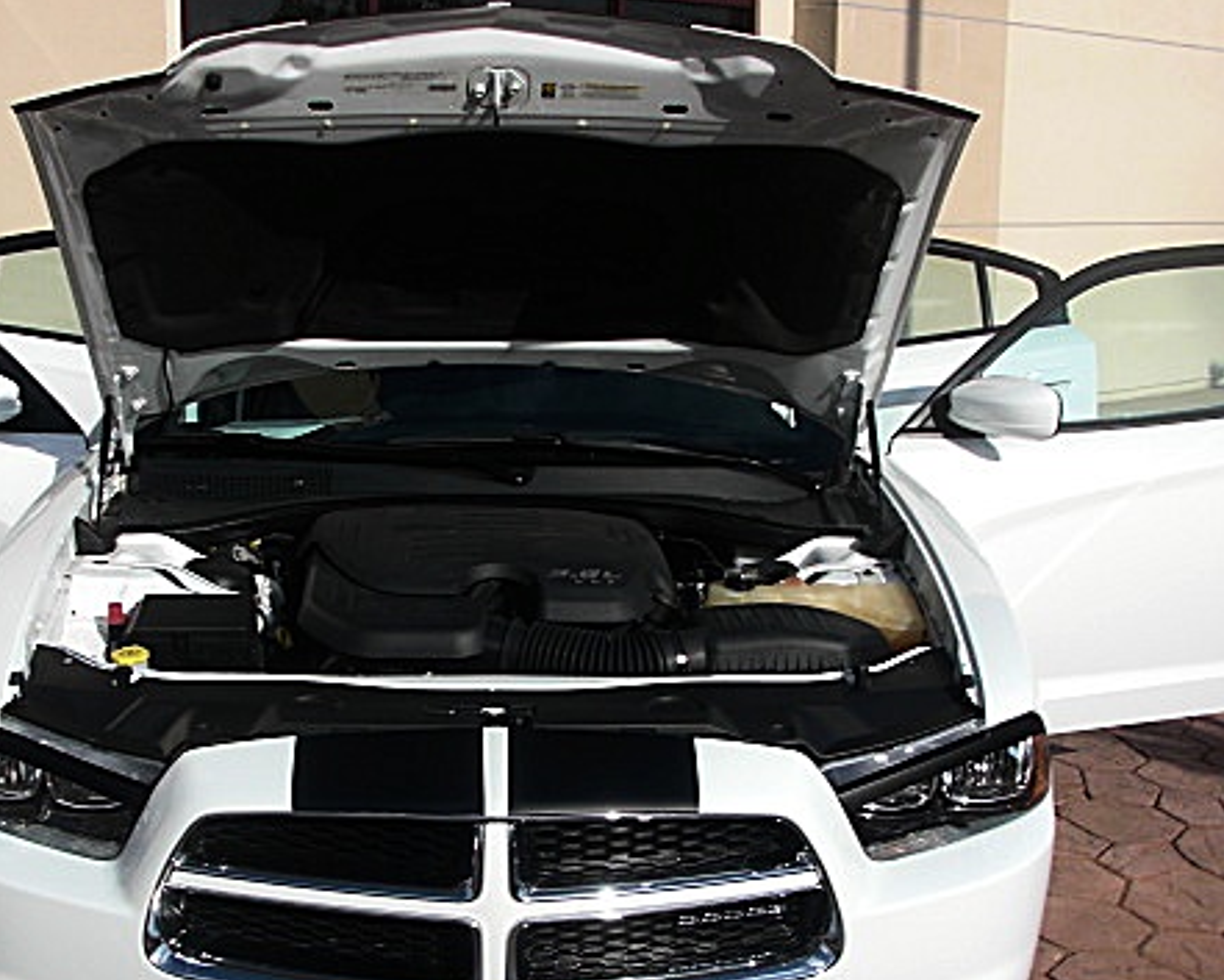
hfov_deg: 36.6
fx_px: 1848
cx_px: 516
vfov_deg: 29.6
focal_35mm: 51
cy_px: 608
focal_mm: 6.3
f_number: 7.9
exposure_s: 1/200
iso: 50
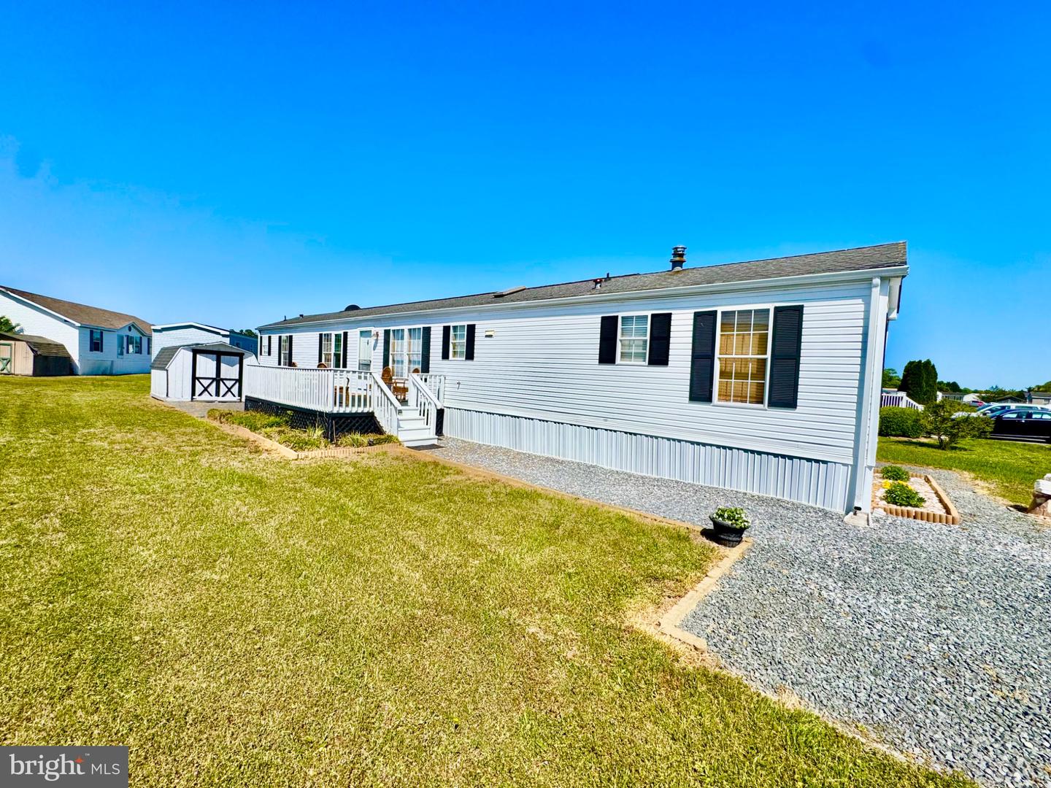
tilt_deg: -3.9
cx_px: 526
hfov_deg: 102.1
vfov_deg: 85.7
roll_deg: -2.9
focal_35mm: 14
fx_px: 425
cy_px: 394
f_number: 2.2
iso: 40
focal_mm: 2.22
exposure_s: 1/3906
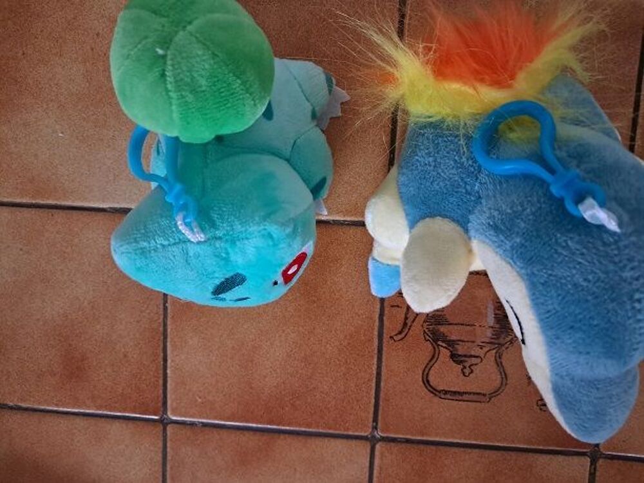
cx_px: 322
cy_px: 242
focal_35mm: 27
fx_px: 502
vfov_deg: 51.4
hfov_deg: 65.3
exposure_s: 1/20
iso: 800
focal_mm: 4
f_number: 1.8
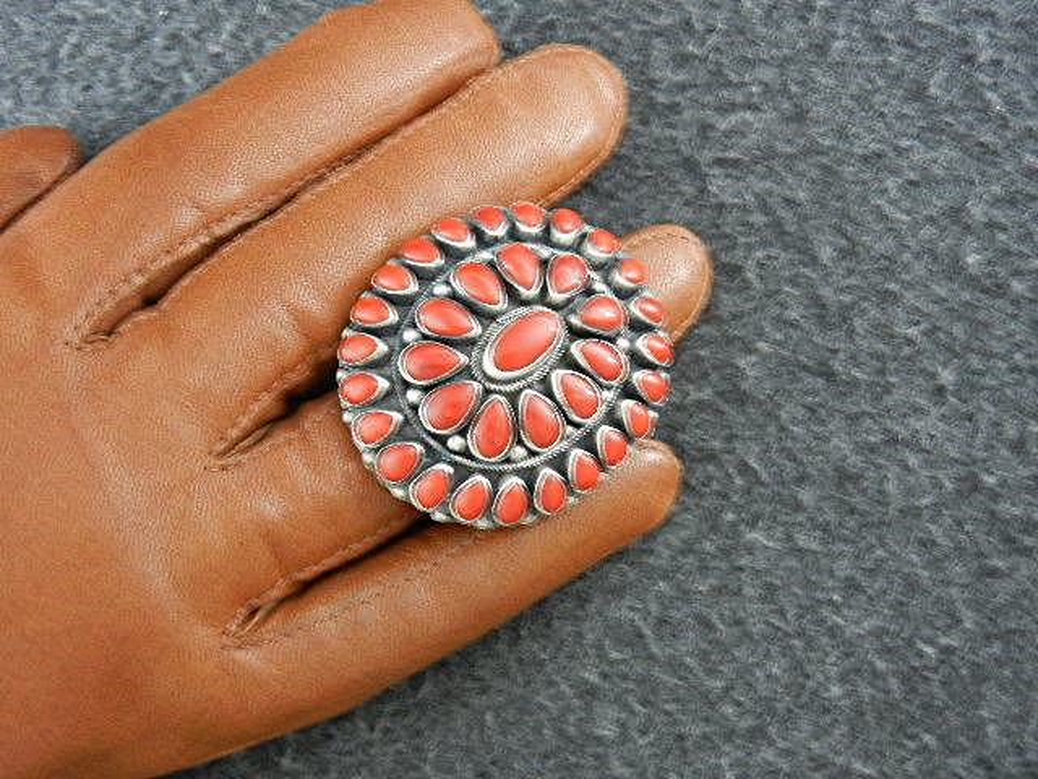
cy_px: 390
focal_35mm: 59
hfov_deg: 32.7
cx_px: 519
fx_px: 1769
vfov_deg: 24.8
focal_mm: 10.6
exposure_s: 1
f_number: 4
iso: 400
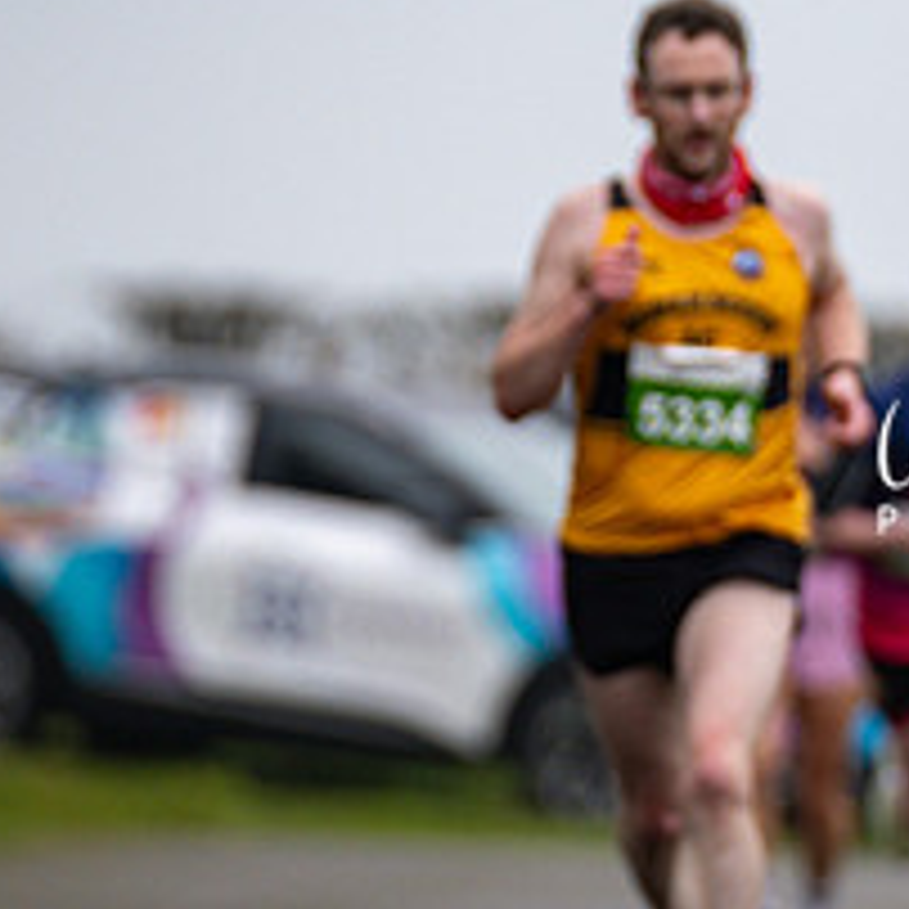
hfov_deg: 1.8
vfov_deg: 1.8
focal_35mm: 987
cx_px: 1170
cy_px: 378
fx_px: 29323
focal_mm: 270
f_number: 2.8
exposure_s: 1/1600
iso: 280
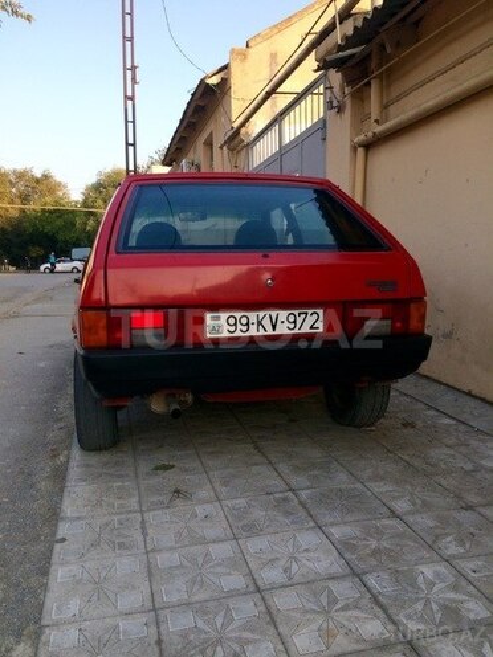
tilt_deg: -4.7
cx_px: 246
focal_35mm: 29
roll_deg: +2.9
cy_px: 328
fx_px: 551
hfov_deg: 48.2
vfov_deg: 61.7
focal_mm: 4.15
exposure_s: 1/328
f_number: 2.2
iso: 32
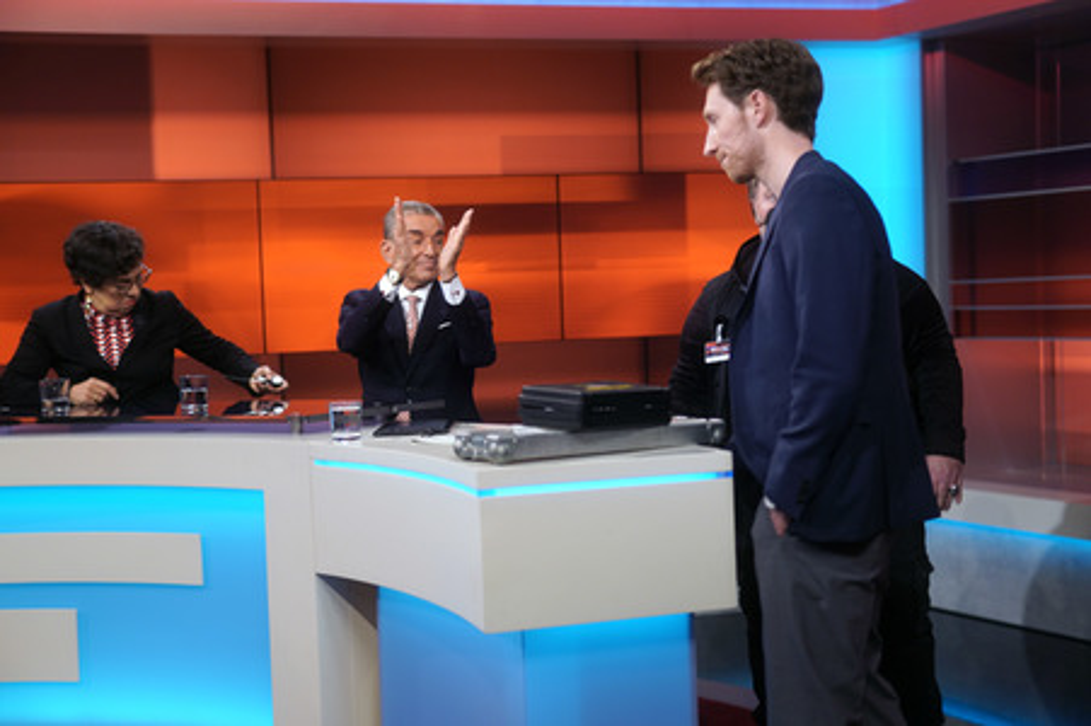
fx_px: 1363
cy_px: 363
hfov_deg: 43.6
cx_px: 546
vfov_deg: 29.8
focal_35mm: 45
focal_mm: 30
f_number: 1.4
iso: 160
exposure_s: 1/100
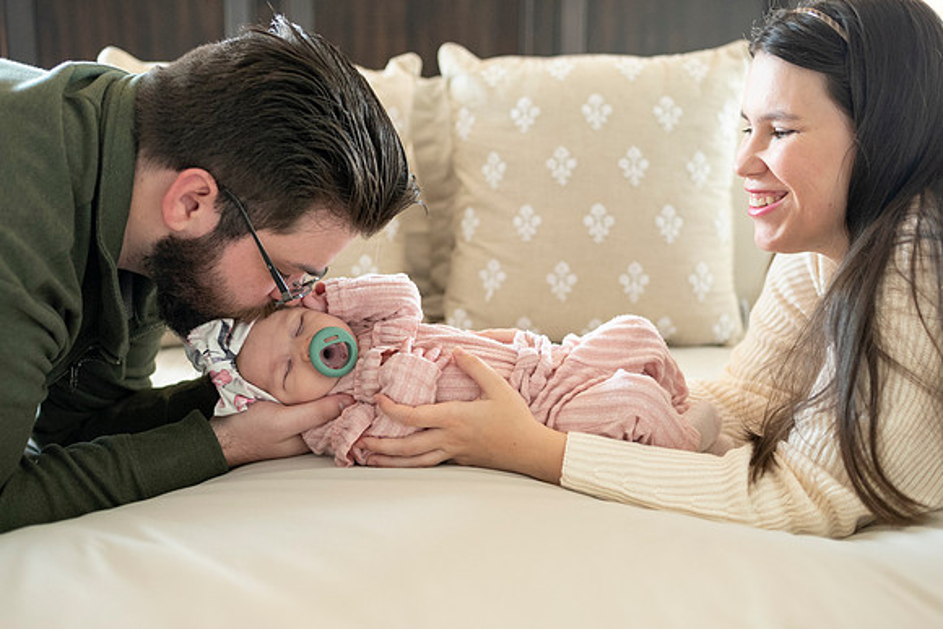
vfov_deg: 34.1
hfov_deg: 49.4
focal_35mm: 39
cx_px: 462
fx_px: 1024
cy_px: 345
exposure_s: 1/40
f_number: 2.2
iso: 2000
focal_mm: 35
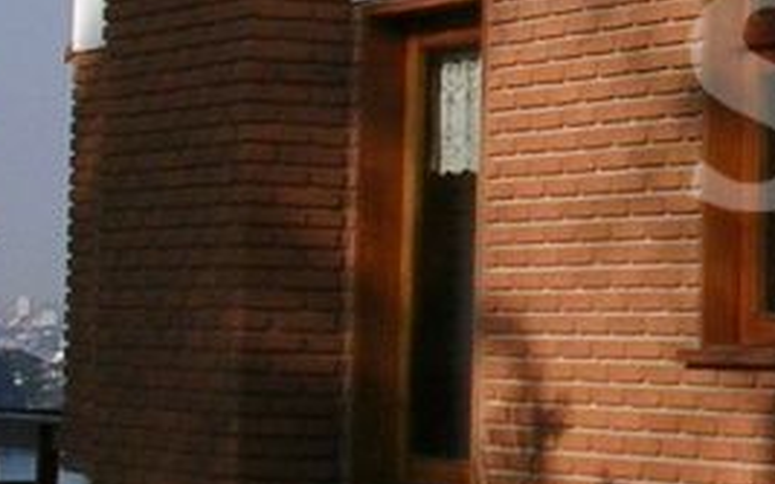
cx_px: 1167
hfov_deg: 10.5
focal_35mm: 193
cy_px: -307
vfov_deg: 6.7
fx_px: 4077
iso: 50
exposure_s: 1/410
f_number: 5.6
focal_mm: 5.8
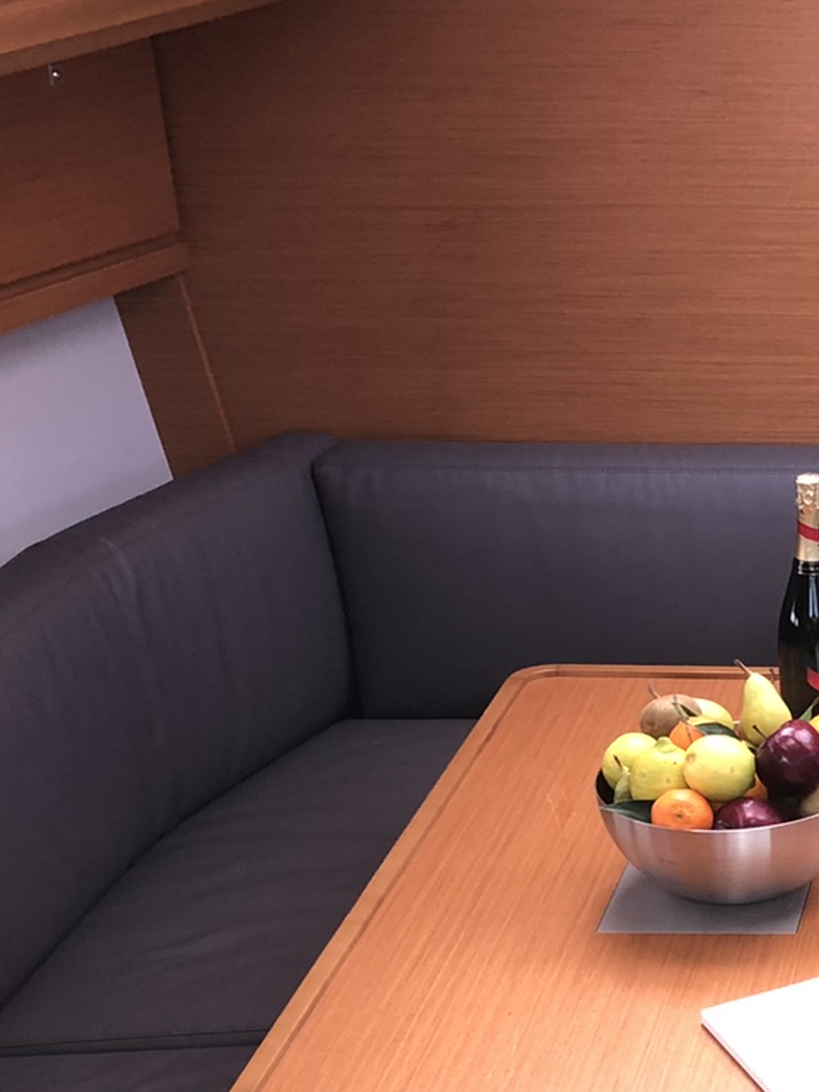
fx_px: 2398
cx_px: 1197
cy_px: 694
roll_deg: -1.3
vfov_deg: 25.6
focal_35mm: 76
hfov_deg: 17.6
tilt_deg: -22.1
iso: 40
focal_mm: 3.99
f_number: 1.8
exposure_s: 1/20
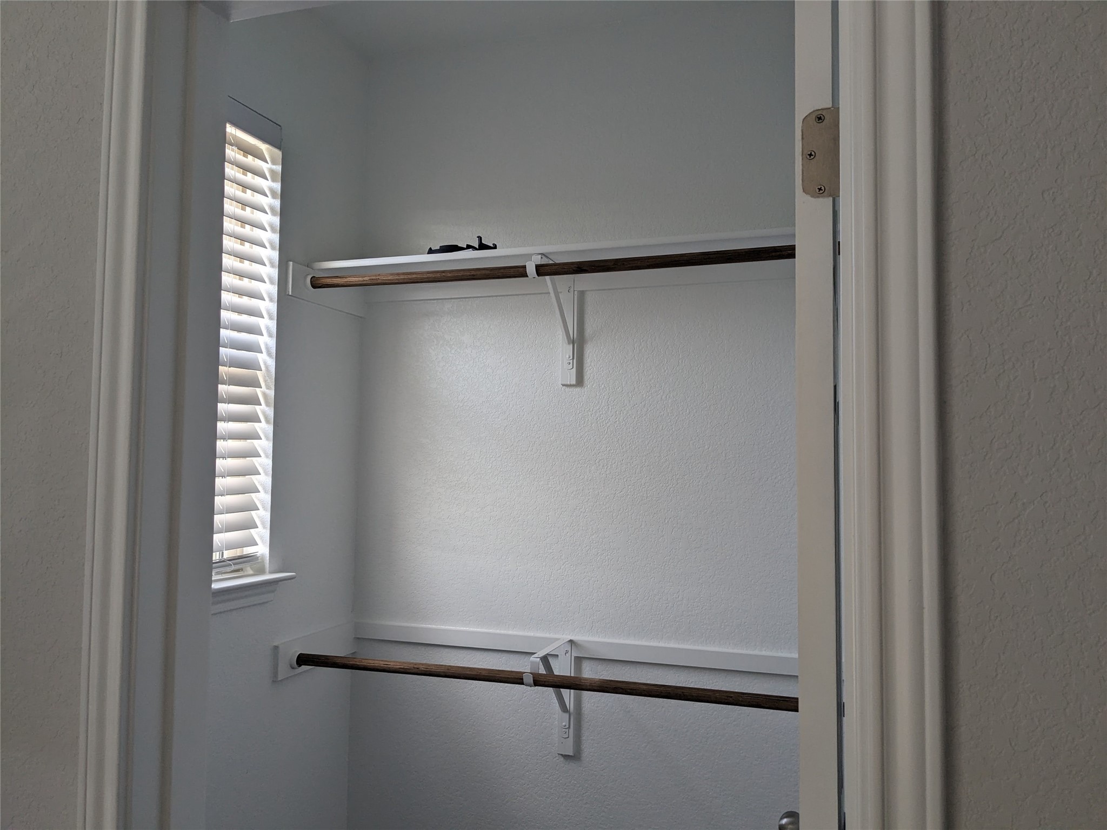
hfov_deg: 65.3
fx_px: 863
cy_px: 415
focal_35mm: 27
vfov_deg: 51.4
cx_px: 554
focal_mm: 4.38
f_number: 1.73
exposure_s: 1/99.9
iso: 56
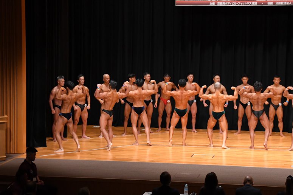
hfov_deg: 18.9
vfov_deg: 12.7
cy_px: 98
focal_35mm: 108
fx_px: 879
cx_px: 146
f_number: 5.6
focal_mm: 72
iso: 5000
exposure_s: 1/400
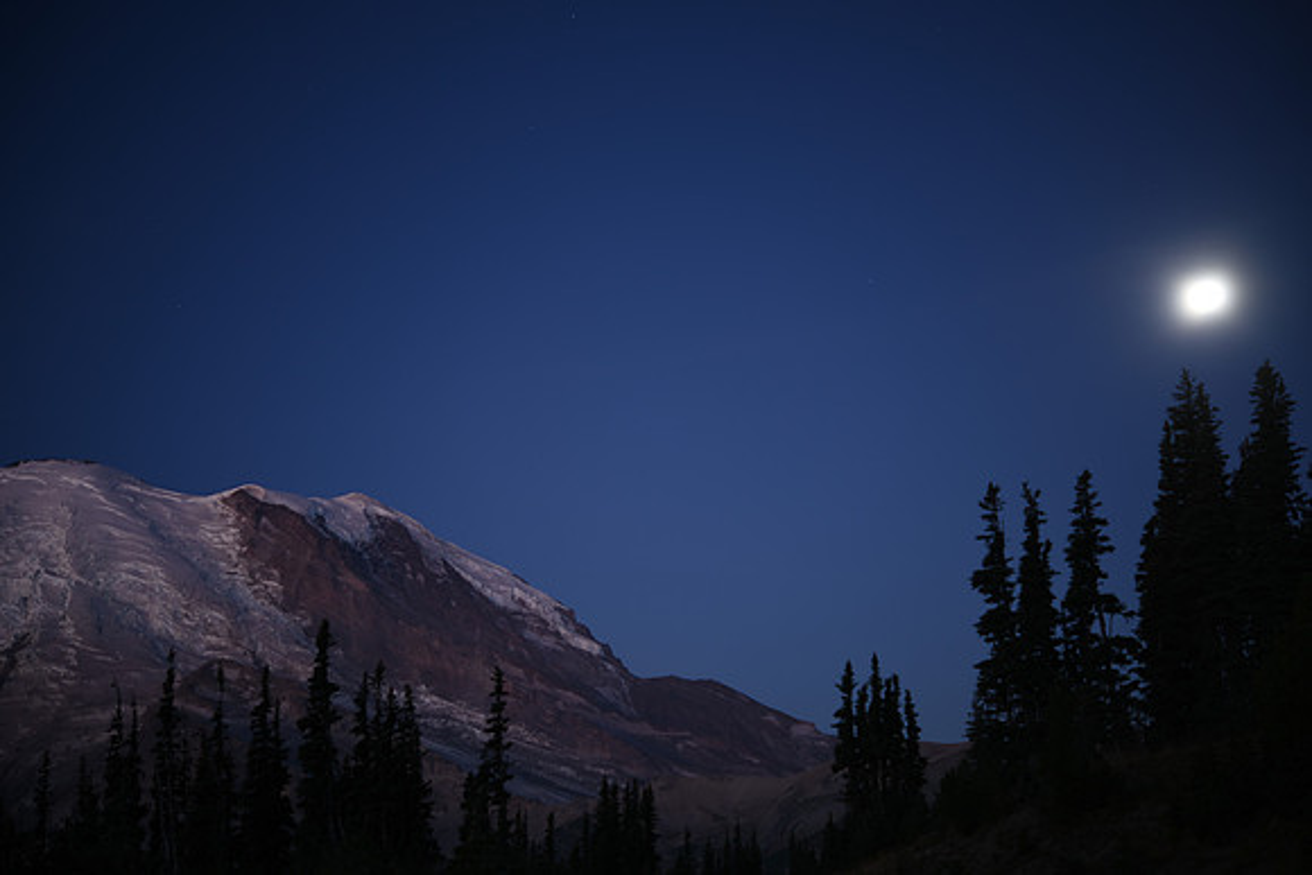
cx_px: 656
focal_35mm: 60
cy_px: 438
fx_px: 2187
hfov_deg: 33.4
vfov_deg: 22.6
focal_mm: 60
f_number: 2.8
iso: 100
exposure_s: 4
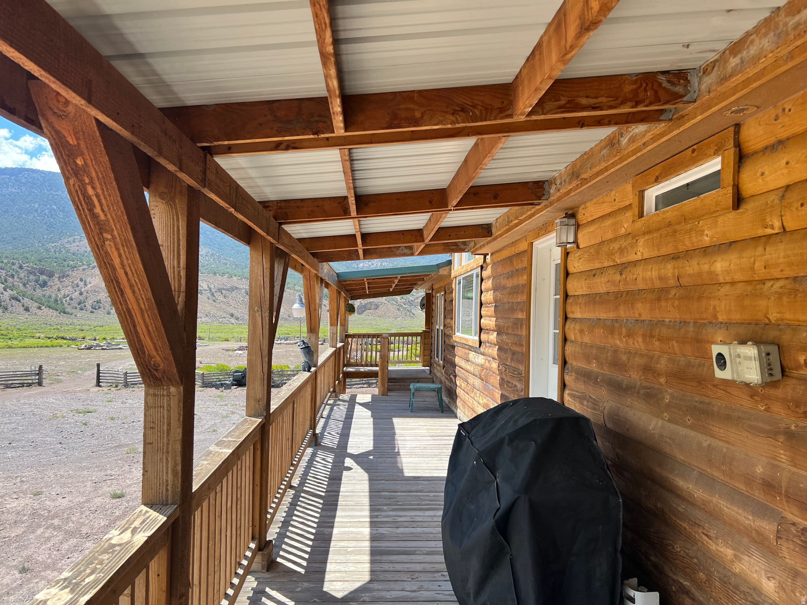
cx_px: 404
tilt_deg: -0.5
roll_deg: -1.1
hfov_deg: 67.3
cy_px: 302
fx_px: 606
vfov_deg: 53.1
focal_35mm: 26
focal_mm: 5.7
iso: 50
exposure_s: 1/1124
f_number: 1.5
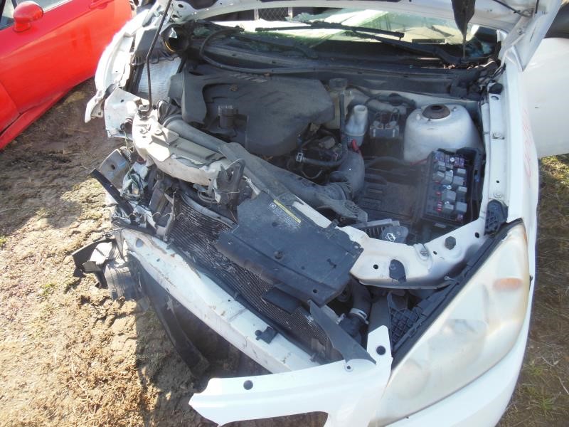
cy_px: 214
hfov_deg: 69.4
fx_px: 411
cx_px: 284
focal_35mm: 25
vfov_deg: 54.9
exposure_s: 1/250
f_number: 3.2
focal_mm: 4.5
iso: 125
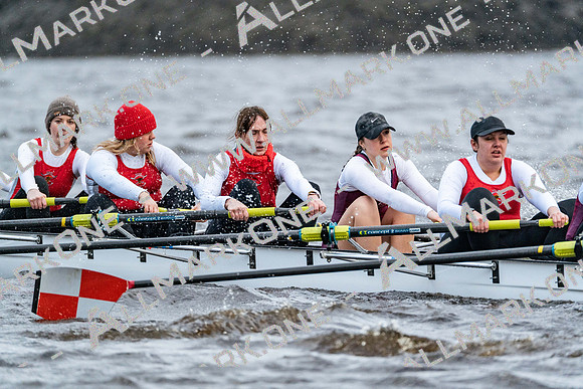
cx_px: 292
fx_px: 9718
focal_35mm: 600
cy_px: 194
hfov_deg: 3.4
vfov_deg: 2.3
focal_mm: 600
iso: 4000
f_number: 6.3
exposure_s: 1/1600
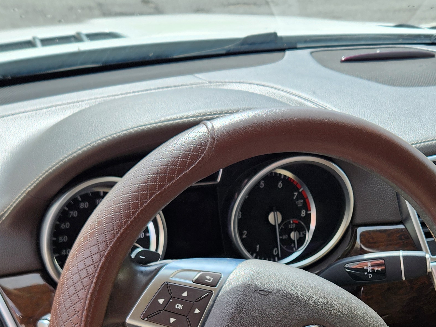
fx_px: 731
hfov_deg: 32.9
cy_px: 310
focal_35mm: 58
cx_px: 296
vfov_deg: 24.3
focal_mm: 5.4
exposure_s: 1/487
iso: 20
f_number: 1.8
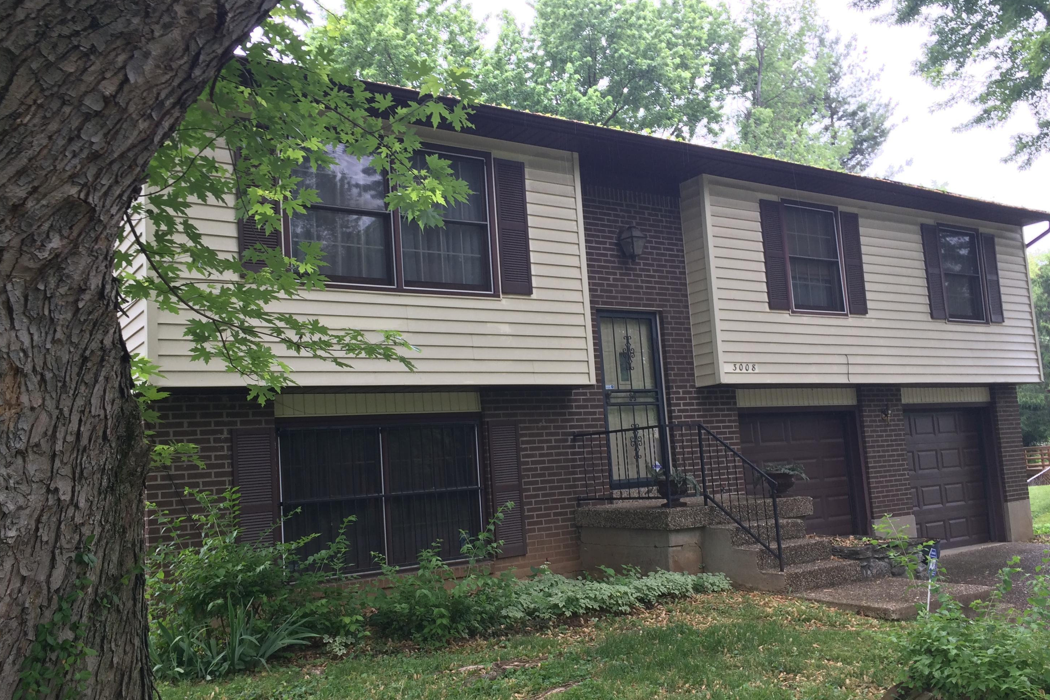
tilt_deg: +3.4
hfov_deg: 60.3
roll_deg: +3.1
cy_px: 380
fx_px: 904
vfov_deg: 42.3
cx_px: 529
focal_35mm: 31
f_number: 2.2
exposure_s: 1/60
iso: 40
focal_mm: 4.15
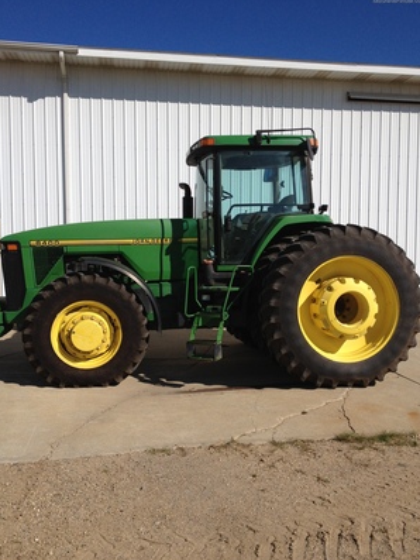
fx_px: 582
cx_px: 210
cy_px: 282
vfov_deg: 51.3
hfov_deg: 39.7
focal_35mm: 36
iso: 64
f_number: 2.4
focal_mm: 4.28
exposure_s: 1/3247
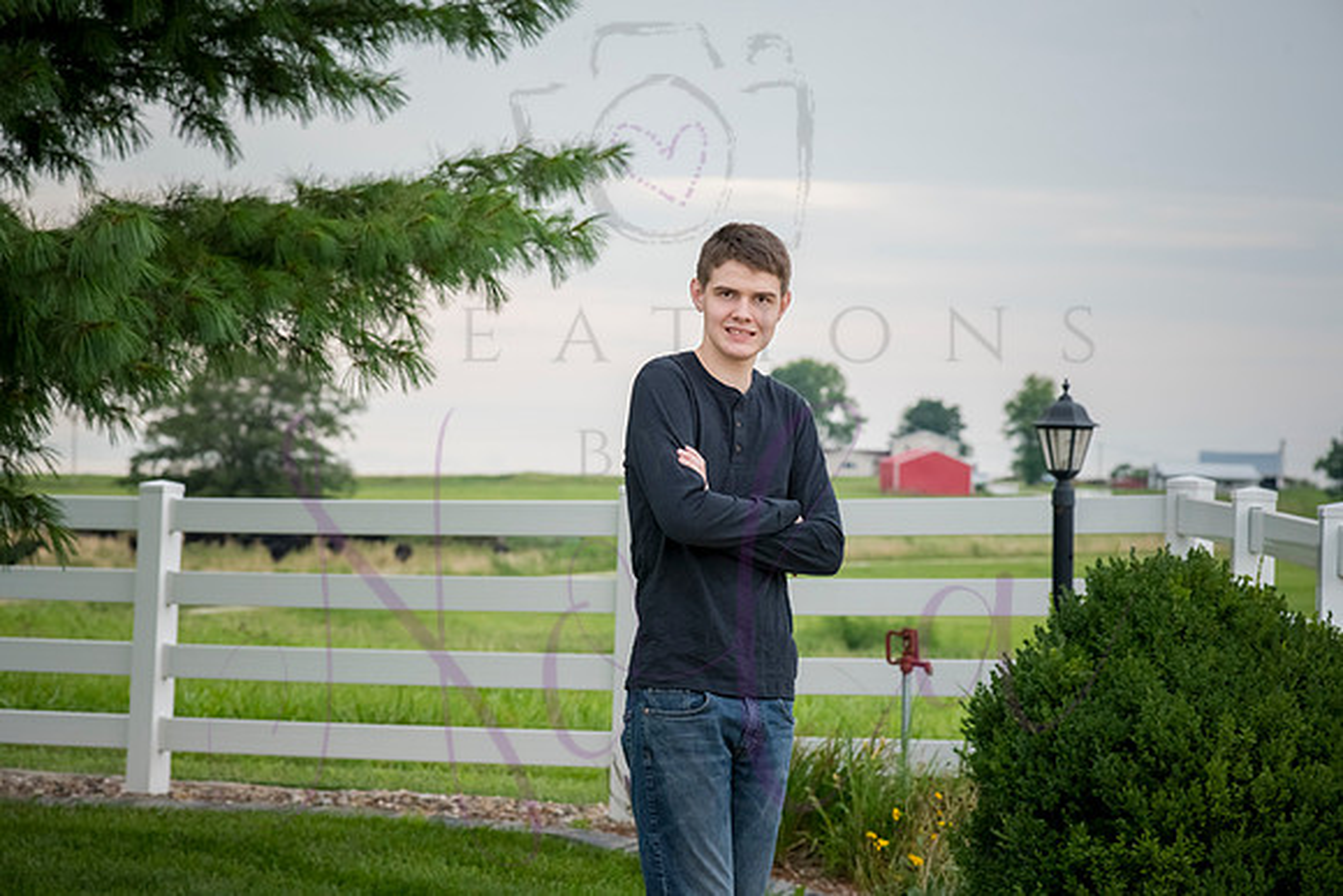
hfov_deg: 15.2
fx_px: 5037
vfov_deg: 10.2
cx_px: 672
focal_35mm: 135
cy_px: 448
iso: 640
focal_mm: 135
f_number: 9
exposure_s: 1/320
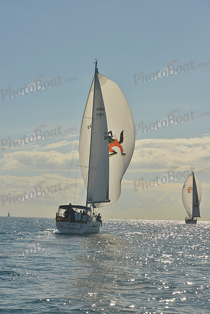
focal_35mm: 70
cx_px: 105
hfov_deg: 19.5
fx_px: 612
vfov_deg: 28.8
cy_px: 157
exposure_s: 1/640
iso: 200
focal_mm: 70
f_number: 11
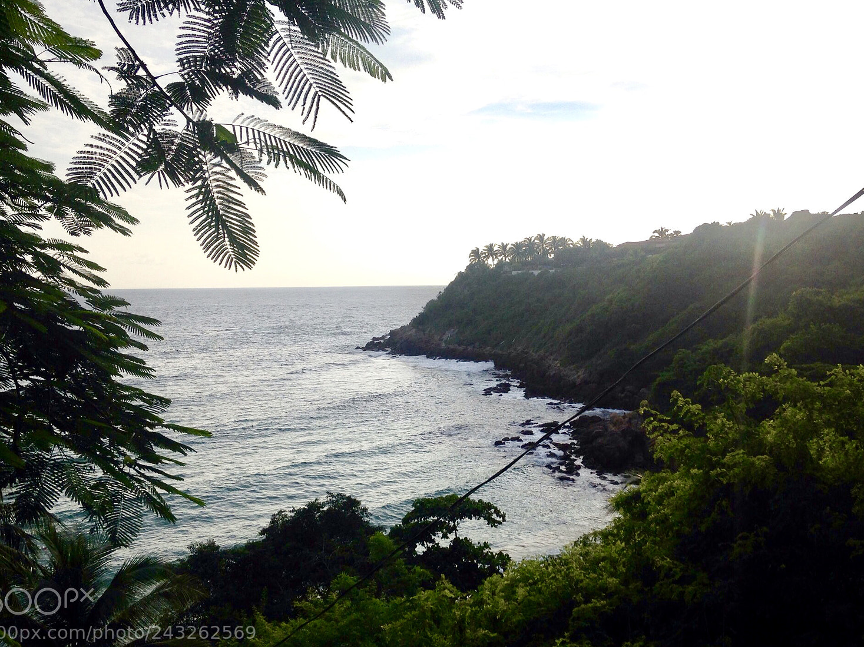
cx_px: 419
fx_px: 898
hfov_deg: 51.4
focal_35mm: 36
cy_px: 326
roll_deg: +1.5
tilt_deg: -3.3
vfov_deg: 39.6
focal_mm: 4.12
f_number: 2.4
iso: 50
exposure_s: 1/1869
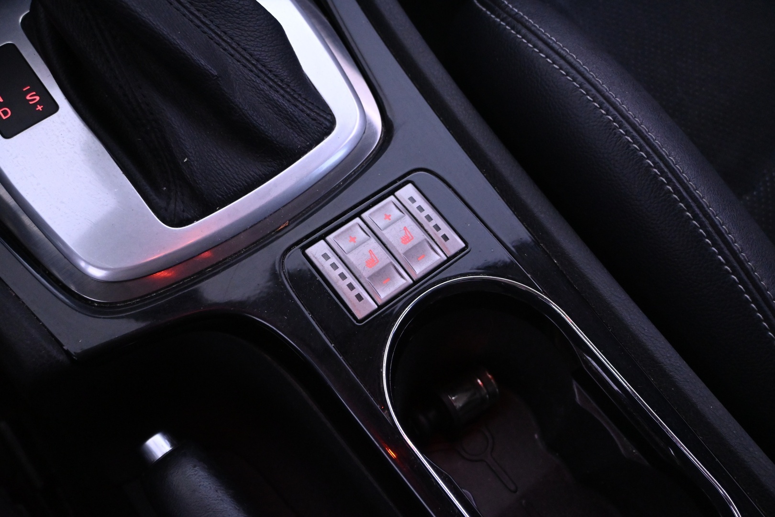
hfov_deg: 56.1
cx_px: 388
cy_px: 258
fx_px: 727
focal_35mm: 34
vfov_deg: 39.1
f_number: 4
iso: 4000
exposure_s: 1/40
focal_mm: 22.5
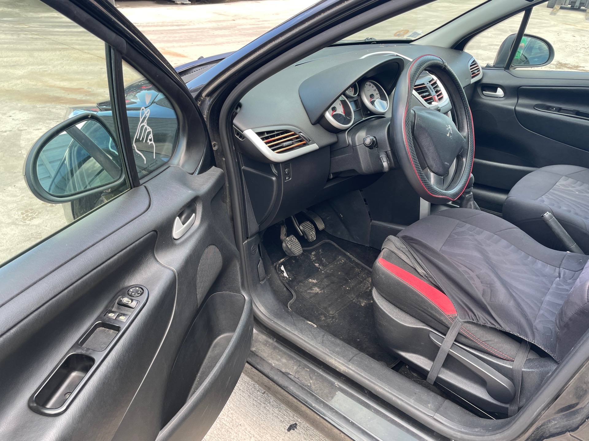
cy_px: 220
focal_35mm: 26
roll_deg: -4.7
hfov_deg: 67.3
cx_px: 294
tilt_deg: -33.2
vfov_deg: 53.1
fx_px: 442
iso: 40
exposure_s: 1/121
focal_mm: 4.2
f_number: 1.6
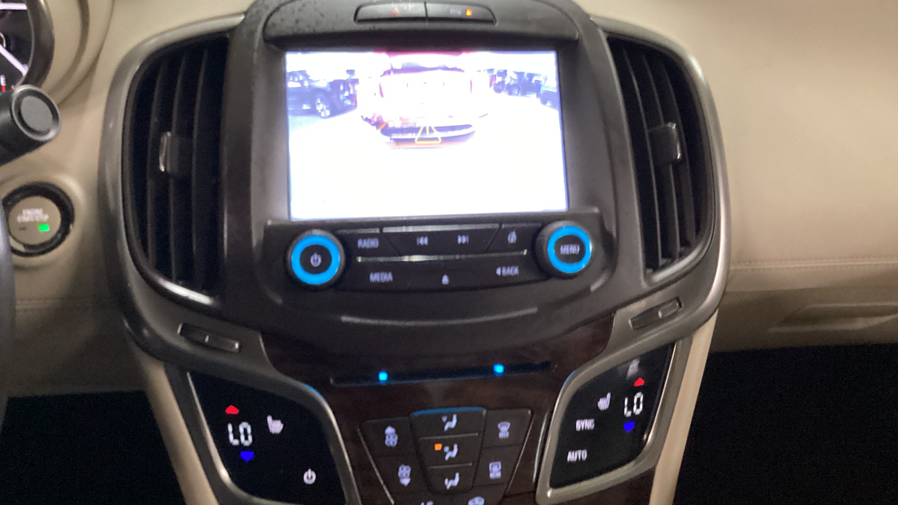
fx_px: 810
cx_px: 447
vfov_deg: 34.5
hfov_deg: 58.0
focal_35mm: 34
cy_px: 190
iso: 400
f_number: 2.4
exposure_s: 1/30
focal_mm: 3.3
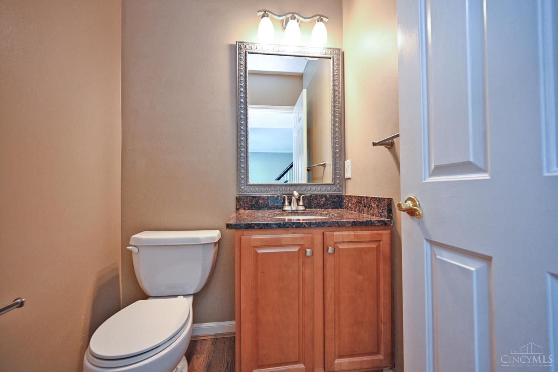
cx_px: 279
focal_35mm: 14
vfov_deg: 81.2
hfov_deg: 104.3
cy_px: 186
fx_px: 217
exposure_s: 1/60
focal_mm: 14
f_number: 4
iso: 1000
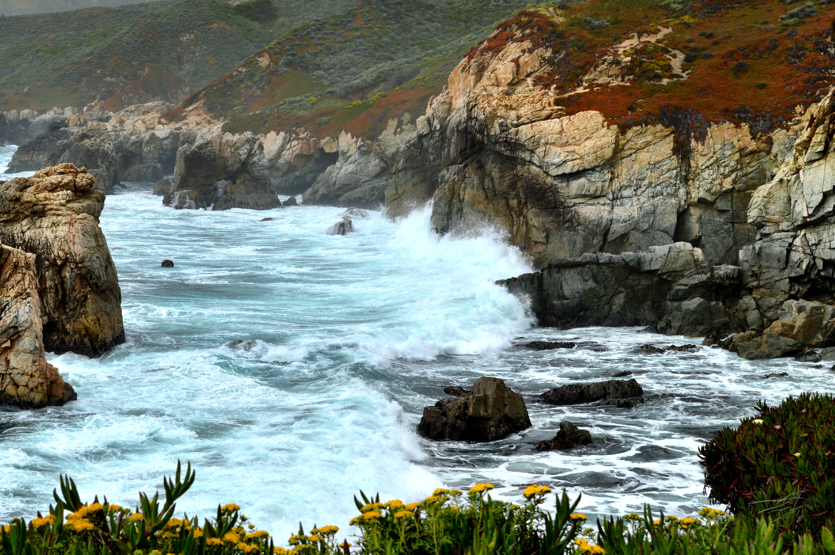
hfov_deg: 30.5
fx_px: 1530
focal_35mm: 66
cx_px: 346
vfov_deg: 20.6
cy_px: 266
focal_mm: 36
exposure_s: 1/320
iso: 100
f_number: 9
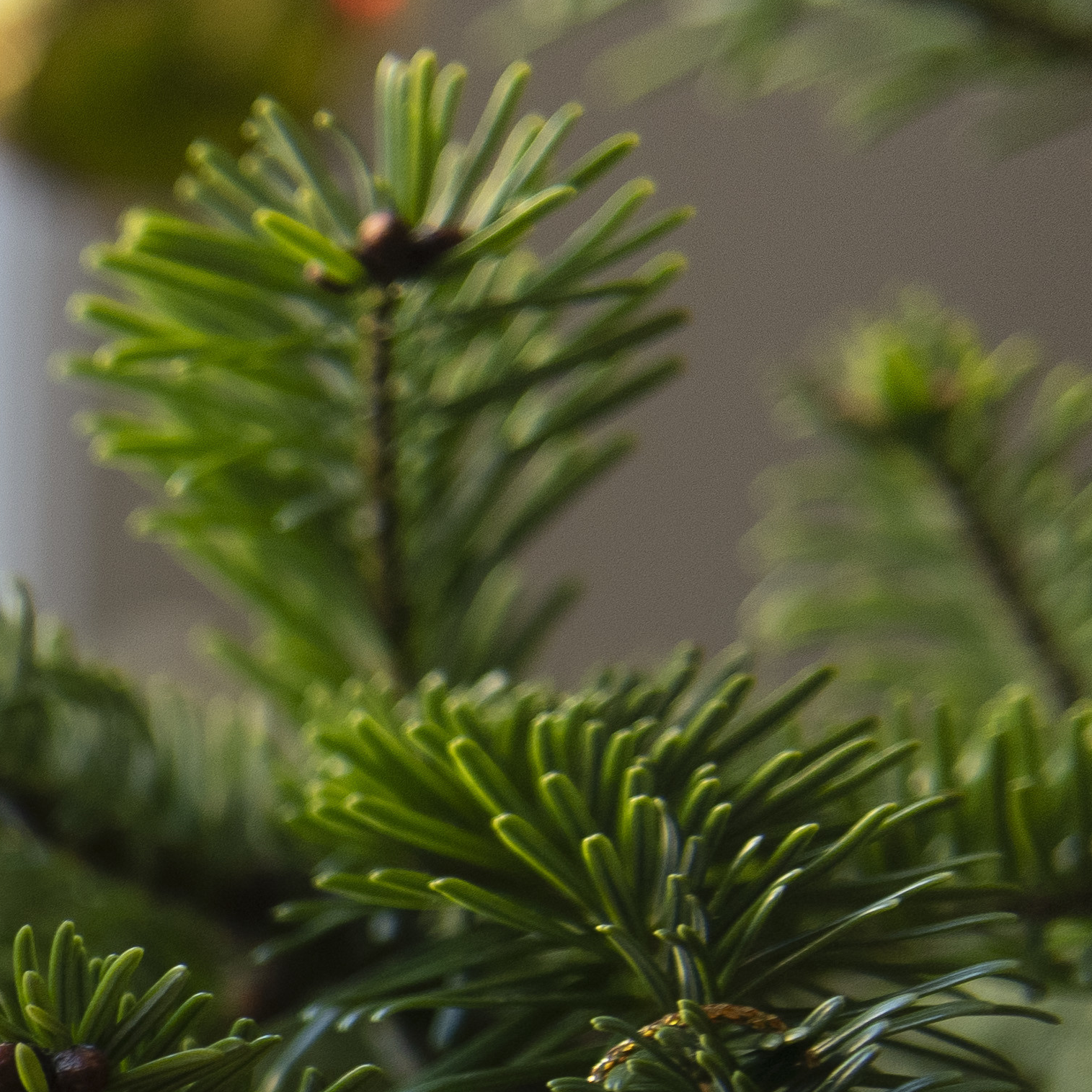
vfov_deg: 9.6
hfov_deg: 8.9
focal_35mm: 176
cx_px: -1614
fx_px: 6282
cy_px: 1767
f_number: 2.8
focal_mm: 38
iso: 200
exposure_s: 1/30
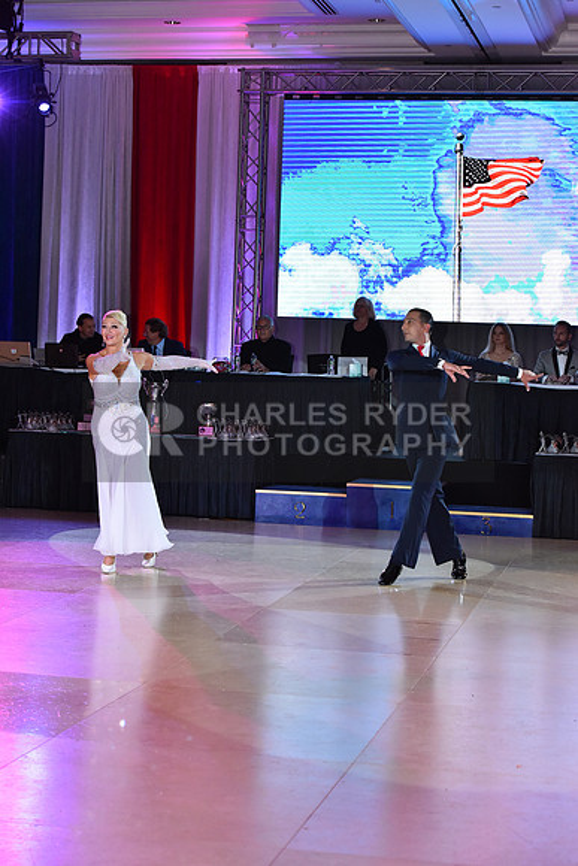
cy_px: 433
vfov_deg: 28.8
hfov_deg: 19.5
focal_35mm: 70
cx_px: 289
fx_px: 1685
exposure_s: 1/400
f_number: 5.6
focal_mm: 70
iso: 2500
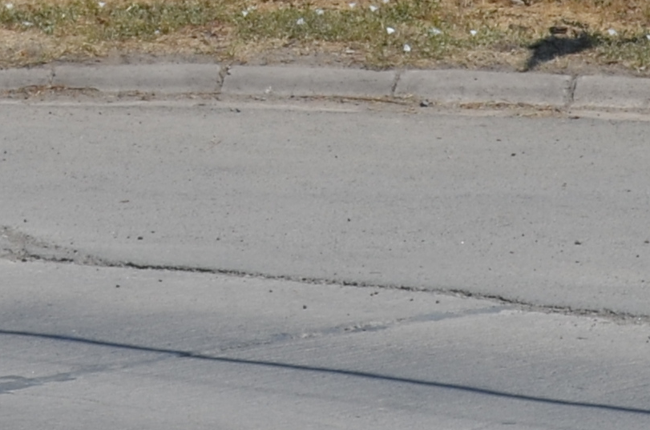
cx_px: -57
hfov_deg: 6.3
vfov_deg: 4.1
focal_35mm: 328
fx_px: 5909
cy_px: -681
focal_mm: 36
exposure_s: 1/320
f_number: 9
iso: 100
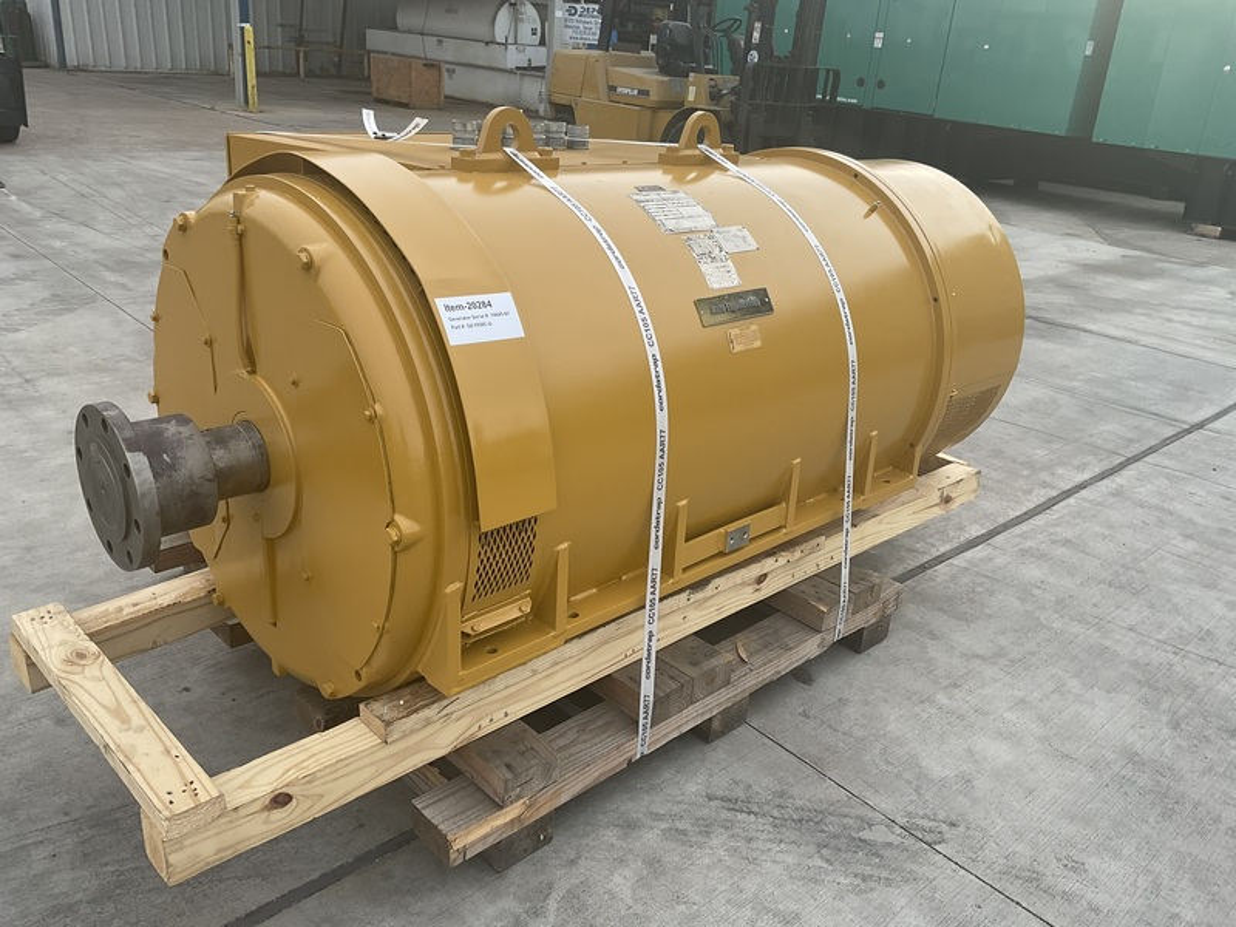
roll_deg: -3.9
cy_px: 464
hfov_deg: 61.7
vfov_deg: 48.2
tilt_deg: -22.5
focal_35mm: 29
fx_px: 1035
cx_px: 618
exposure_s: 1/230
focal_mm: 3
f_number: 1.8
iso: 16
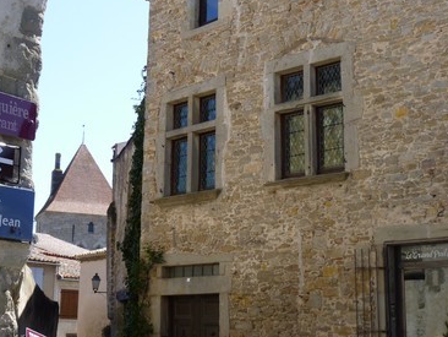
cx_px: 235
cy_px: 161
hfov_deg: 32.7
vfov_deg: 24.8
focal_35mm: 59
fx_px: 764
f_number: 4
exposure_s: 1/320
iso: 80
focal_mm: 6.4
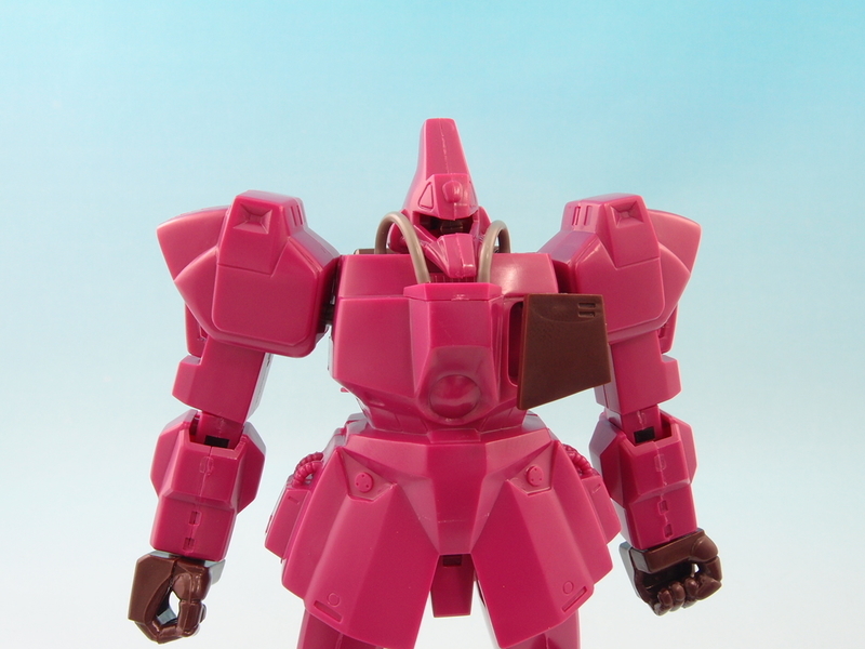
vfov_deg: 46.8
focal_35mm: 30
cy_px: 324
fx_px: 750
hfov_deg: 60.0
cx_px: 432
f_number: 8
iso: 100
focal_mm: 6.48
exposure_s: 1.3
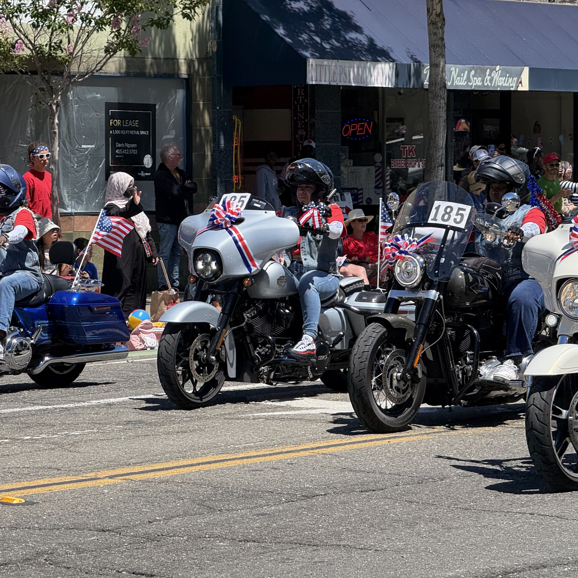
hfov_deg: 12.3
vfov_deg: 12.3
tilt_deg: -2.9
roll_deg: +0.6
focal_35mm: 142
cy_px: 289
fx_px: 2683
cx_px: 215
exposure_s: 1/903
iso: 64
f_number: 2.8
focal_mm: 15.66
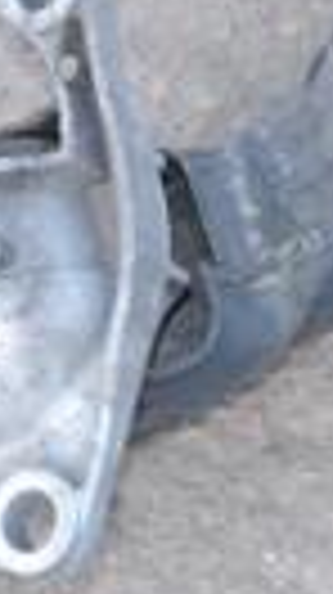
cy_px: 261
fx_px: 3588
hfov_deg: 5.2
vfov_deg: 9.5
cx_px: 747
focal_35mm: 228
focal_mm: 32
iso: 800
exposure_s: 1/200
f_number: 5.6
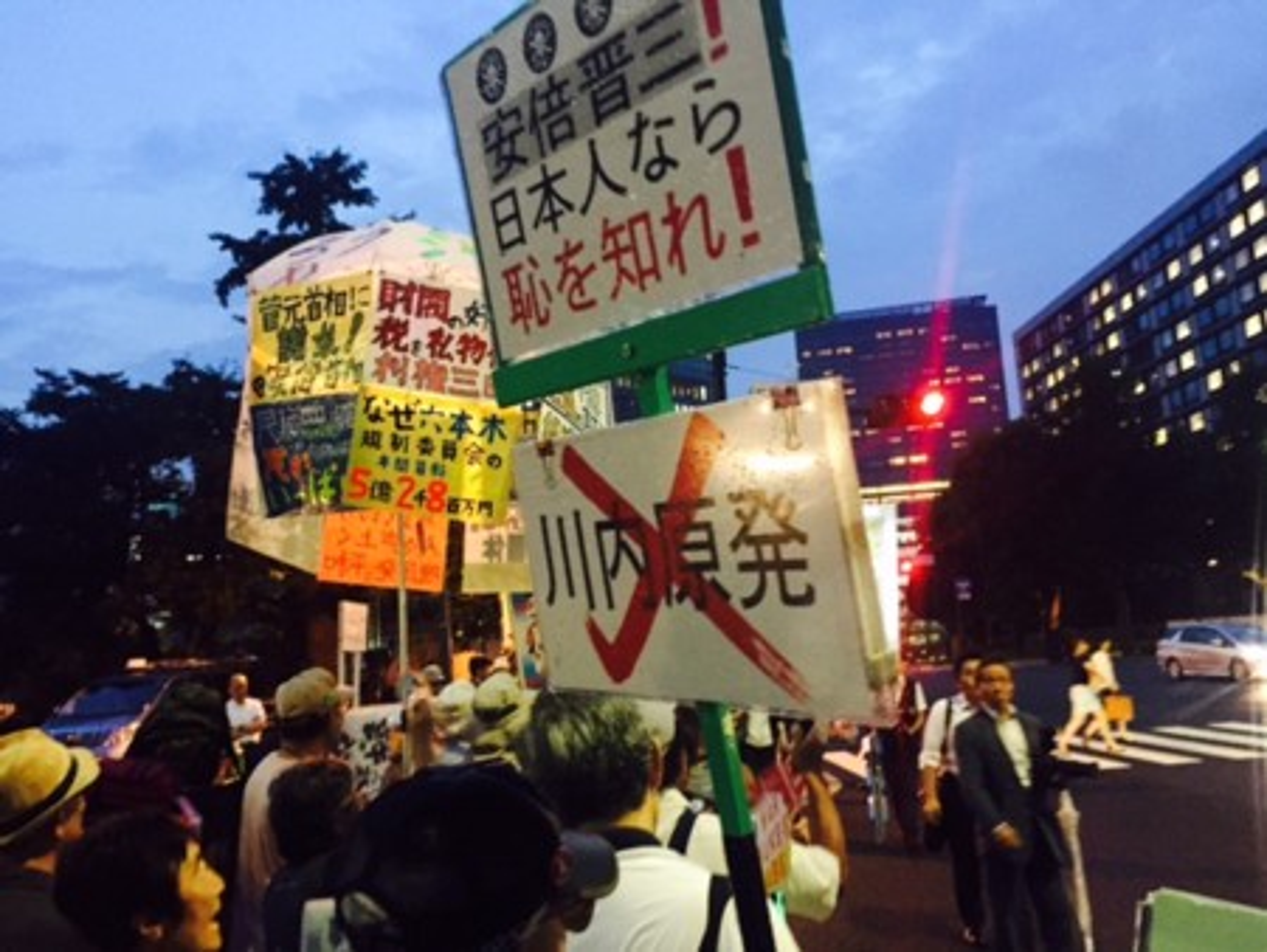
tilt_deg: +10.9
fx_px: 1062
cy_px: 476
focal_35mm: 29
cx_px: 634
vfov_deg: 48.3
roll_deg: +1.5
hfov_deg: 61.6
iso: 320
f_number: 2.2
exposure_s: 1/15
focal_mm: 4.15
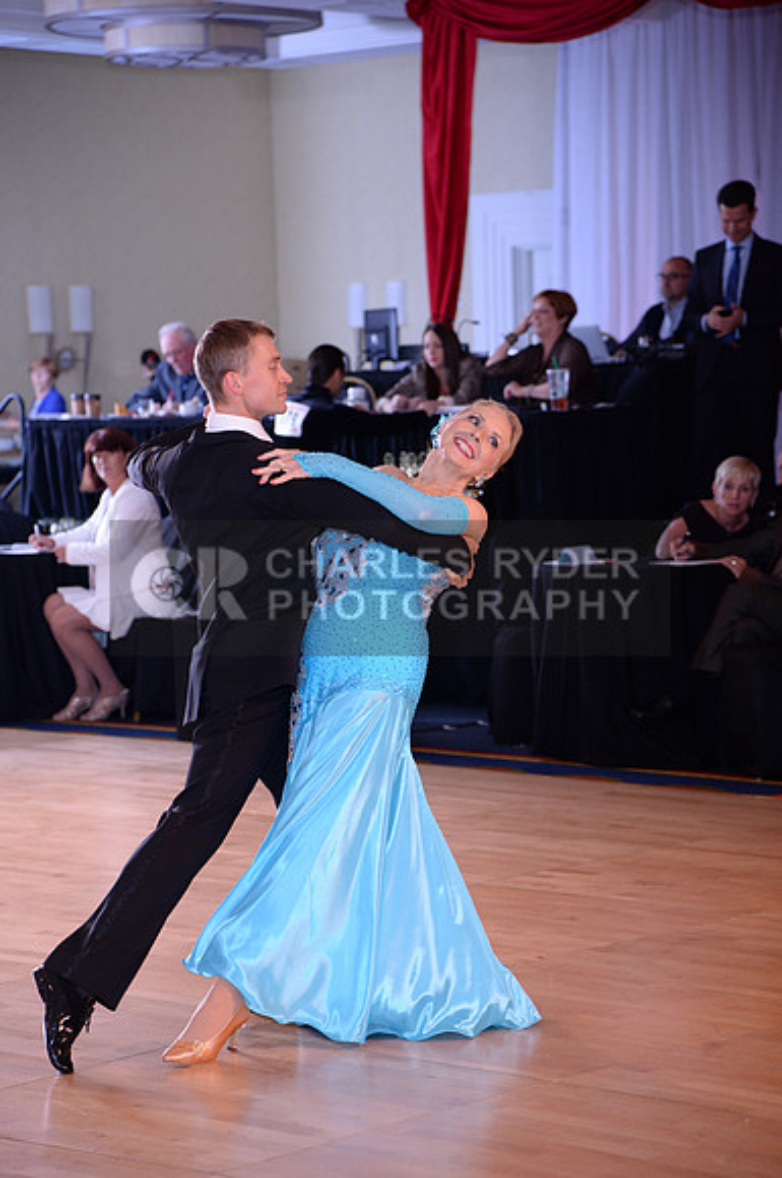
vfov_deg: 20.4
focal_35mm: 100
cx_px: 391
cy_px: 589
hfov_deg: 13.6
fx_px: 3268
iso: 1250
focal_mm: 100
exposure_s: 1/250
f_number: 4.5
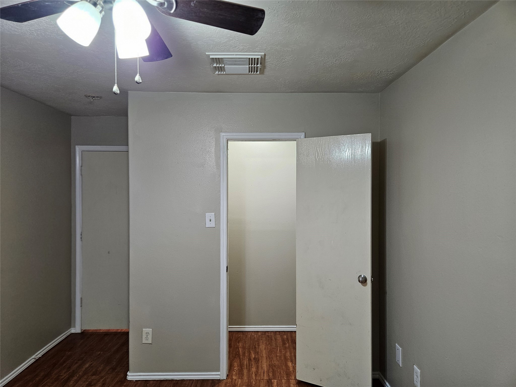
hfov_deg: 73.9
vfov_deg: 58.9
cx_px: 258
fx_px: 343
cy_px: 194
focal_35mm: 23
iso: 320
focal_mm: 5.4
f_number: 1.8
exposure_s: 1/120
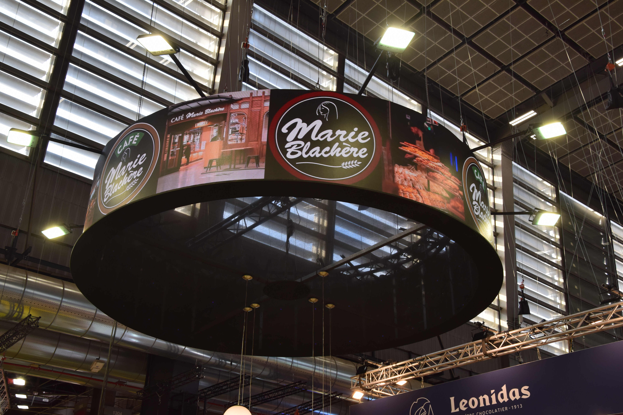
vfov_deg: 34.2
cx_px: 312
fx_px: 675
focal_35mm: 39
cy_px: 208
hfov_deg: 49.6
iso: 400
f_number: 9
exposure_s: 1/100
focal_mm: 26
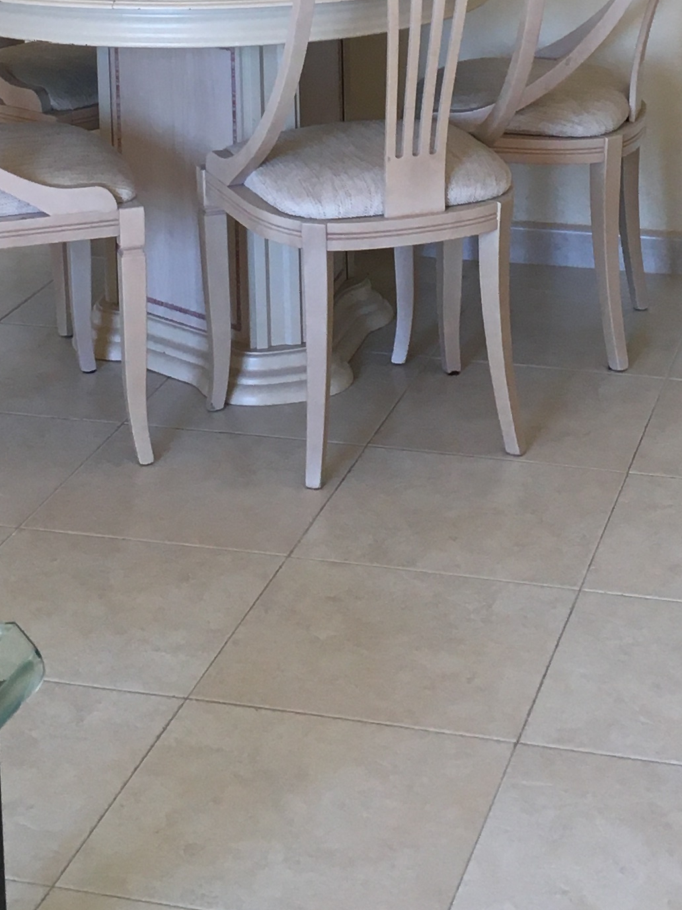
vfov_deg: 21.8
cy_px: -89
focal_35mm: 85
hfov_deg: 17.4
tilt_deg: -7.5
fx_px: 2233
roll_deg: -0.4
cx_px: 307
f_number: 2.2
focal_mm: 4.15
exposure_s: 1/33
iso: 40
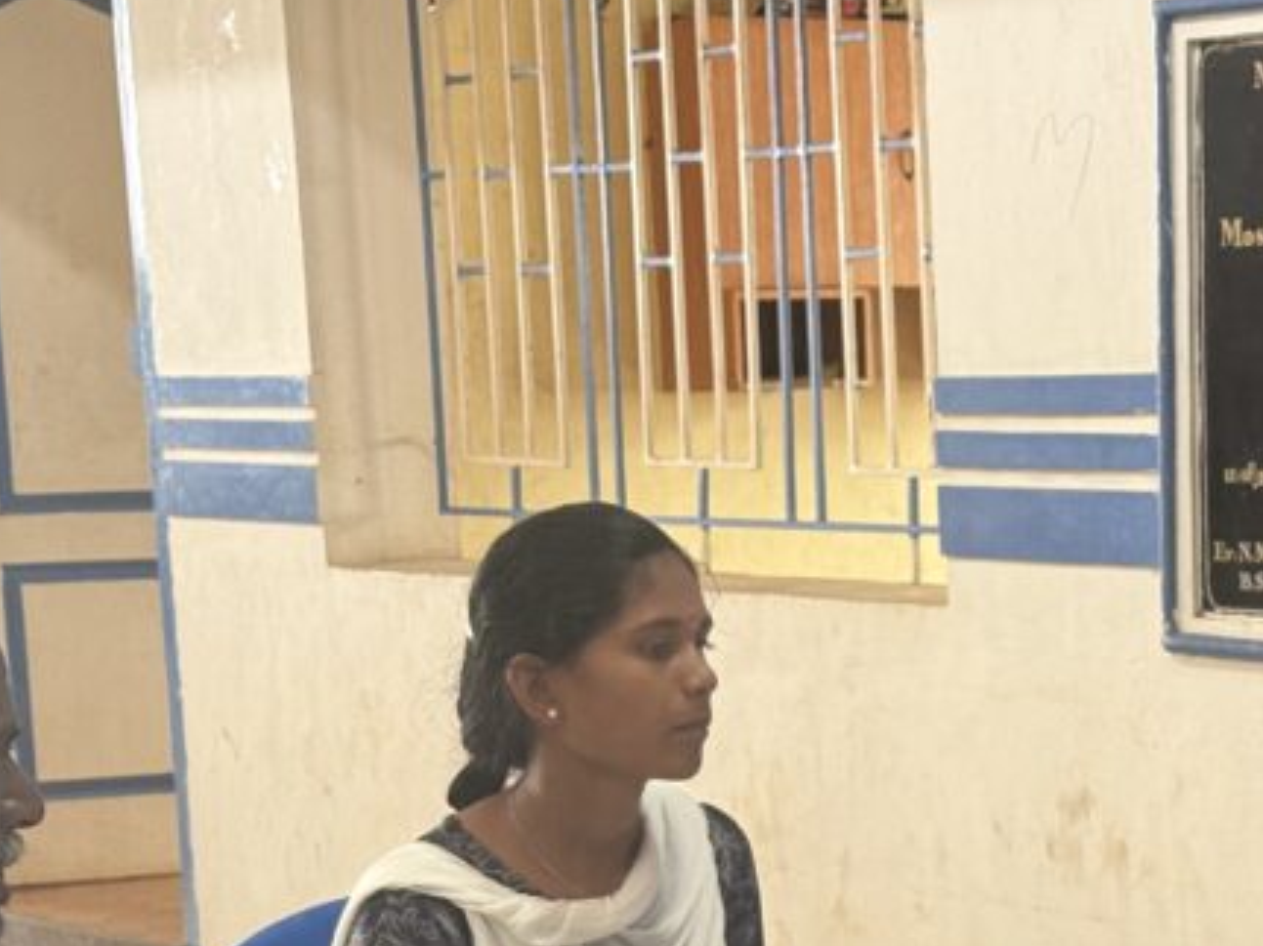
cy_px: 1078
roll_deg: +1.2
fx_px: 4158
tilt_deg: -10.2
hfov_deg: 17.1
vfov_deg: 12.7
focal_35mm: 114
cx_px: 1078
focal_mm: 6.76
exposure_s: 1/50
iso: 80
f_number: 1.78
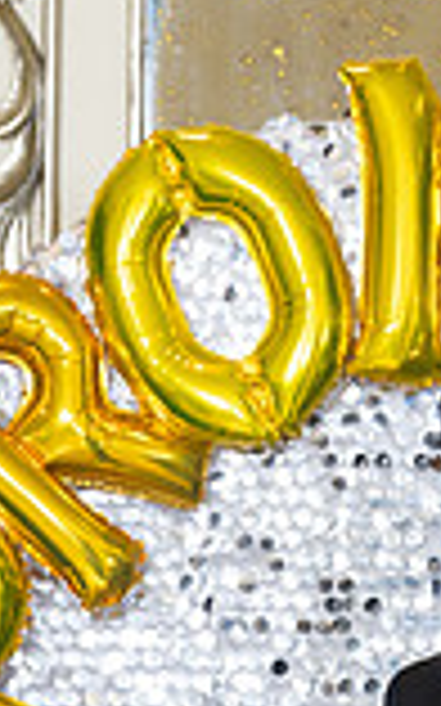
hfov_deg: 2.8
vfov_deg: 4.5
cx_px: 540
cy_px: 949
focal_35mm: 468
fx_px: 9008
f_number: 8
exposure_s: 1/100
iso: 320
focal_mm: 160
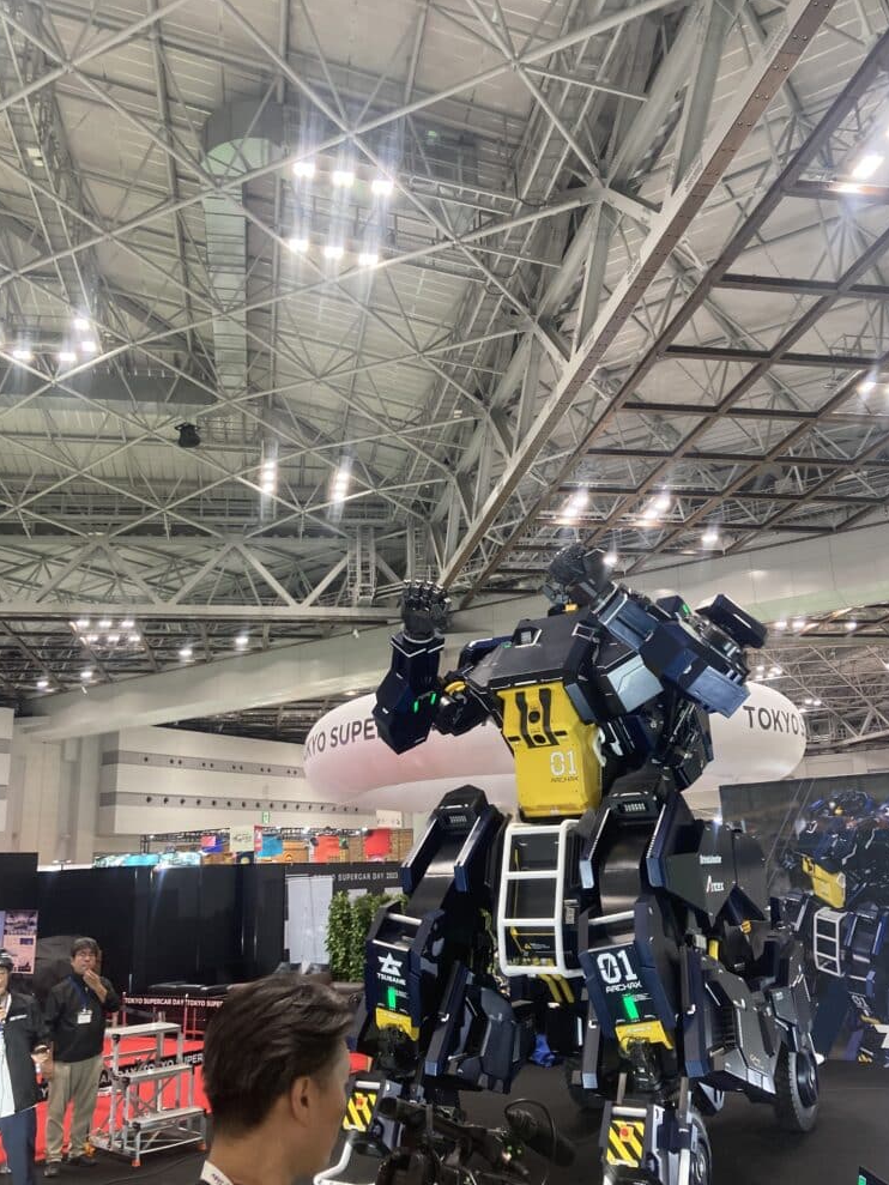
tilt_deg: +15.0
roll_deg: +1.6
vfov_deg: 61.6
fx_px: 993
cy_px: 610
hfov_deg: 48.2
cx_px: 454
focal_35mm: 29
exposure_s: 1/50
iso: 100
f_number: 1.8
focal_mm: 3.99
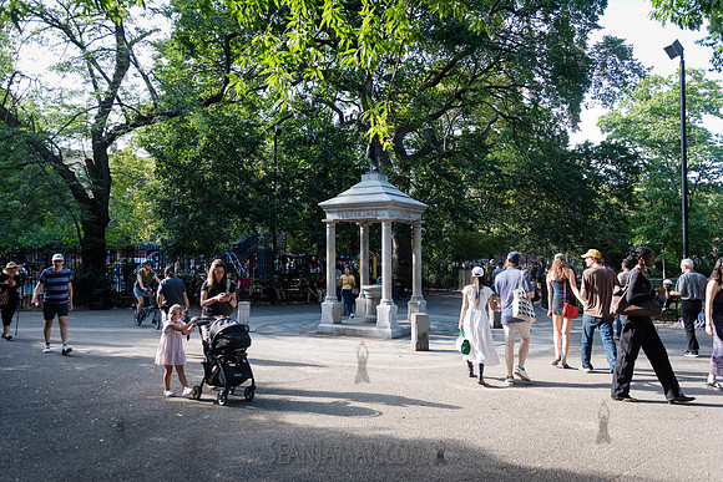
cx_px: 358
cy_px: 241
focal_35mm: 27
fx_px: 552
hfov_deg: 66.4
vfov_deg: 47.2
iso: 800
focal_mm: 27
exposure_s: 1/800
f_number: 3.5
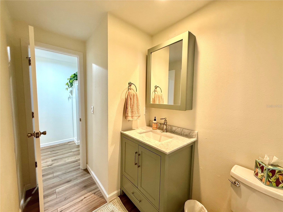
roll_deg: -1.0
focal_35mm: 14
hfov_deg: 102.1
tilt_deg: -4.2
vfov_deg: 85.7
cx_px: 142
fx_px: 114
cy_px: 106
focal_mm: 2.22
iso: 200
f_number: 2.2
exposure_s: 1/60
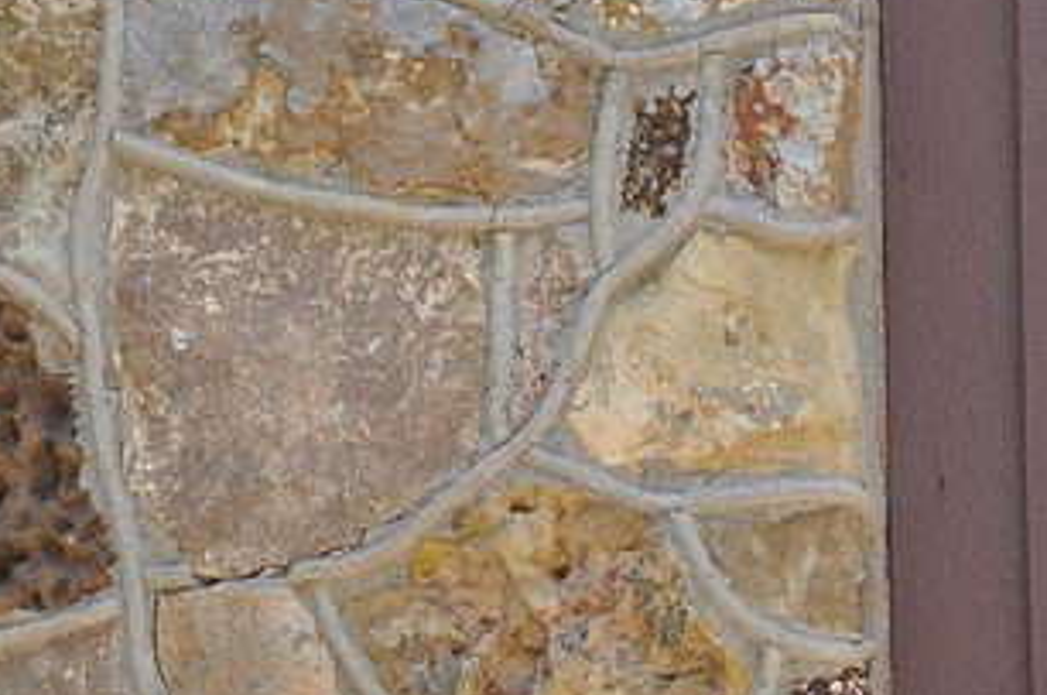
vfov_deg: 4.6
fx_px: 8681
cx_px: 376
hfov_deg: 6.9
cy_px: 334
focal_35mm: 299
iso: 280
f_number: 5.6
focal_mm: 105
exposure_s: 1/125
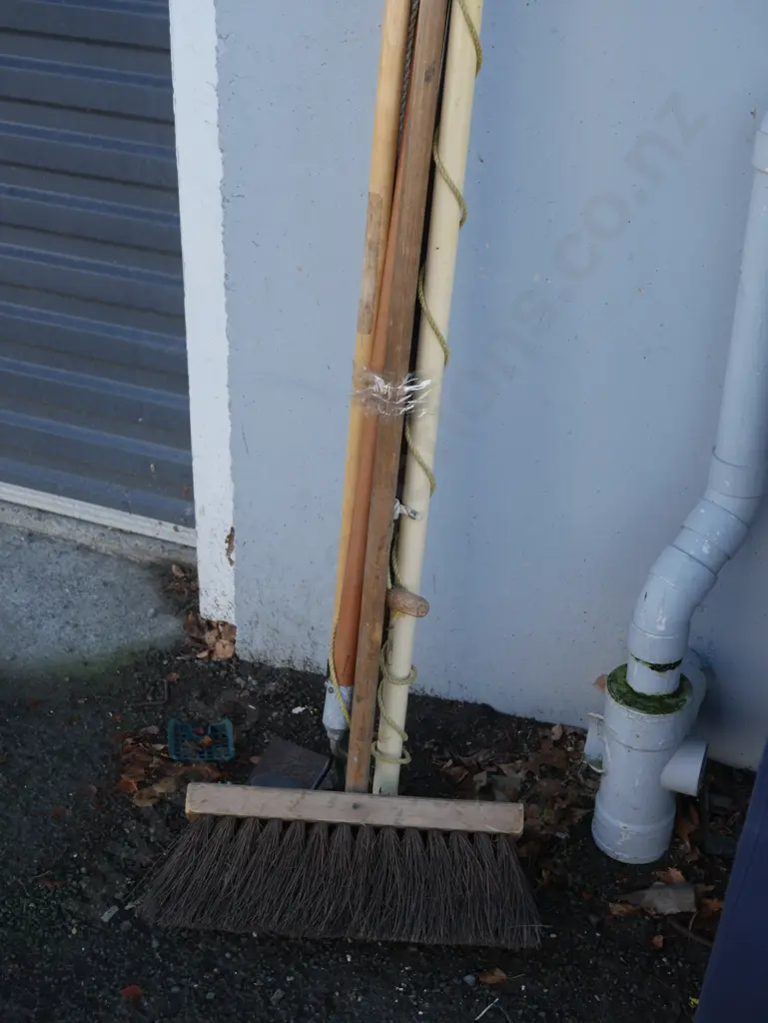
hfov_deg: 30.3
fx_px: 1419
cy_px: 512
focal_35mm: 48
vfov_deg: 39.6
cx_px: 384
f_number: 5.2
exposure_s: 1/80
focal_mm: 24
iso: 200
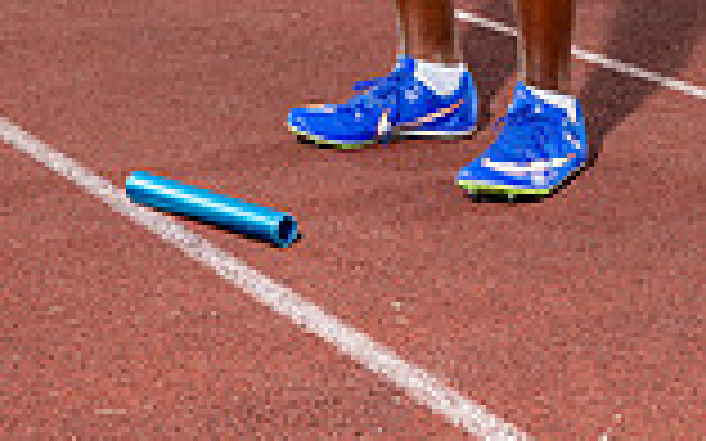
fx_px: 2135
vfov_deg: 10.5
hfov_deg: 18.7
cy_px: -549
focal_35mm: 111
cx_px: 450
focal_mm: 38
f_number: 4
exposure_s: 1/250
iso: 100
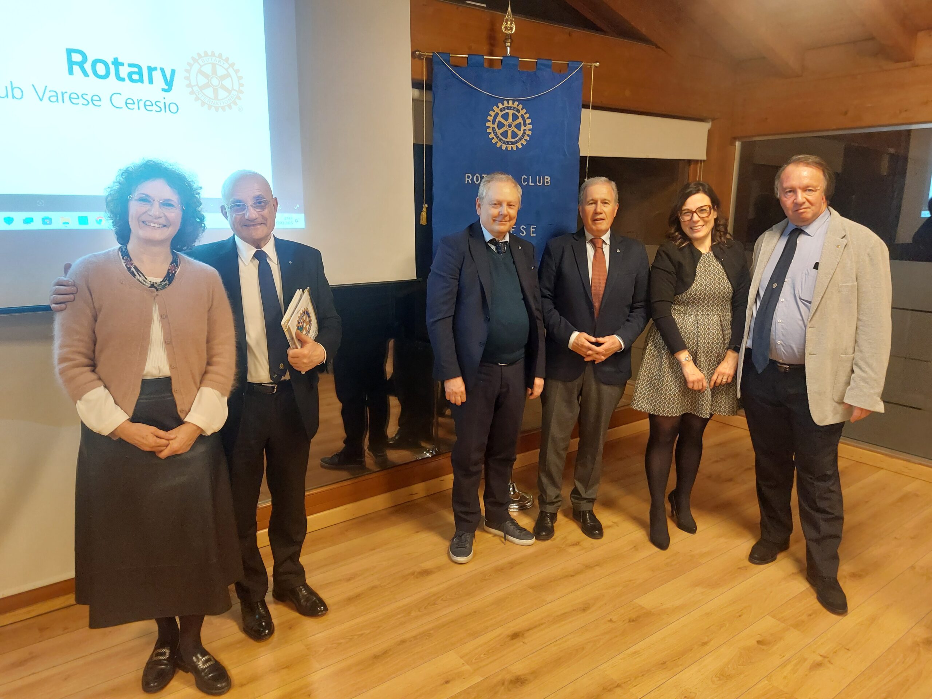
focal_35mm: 25
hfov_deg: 69.4
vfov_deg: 54.9
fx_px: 673
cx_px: 466
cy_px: 350
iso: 500
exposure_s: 1/33
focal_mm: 5.23
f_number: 1.8
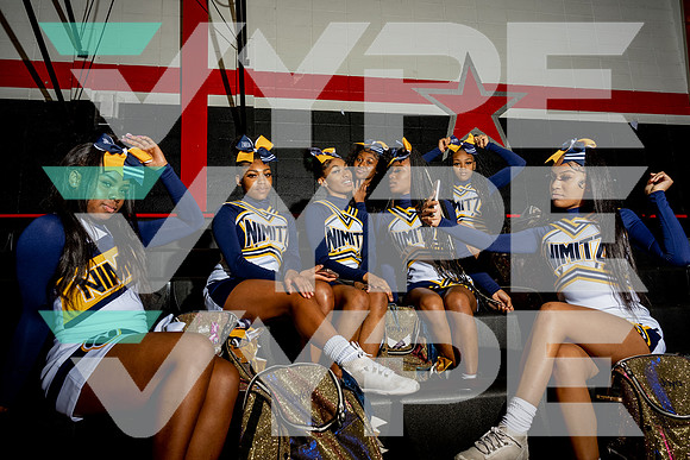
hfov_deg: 73.7
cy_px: 230
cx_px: 345
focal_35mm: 24
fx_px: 460
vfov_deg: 53.2
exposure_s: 1/250
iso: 160
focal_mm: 24
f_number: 5.6
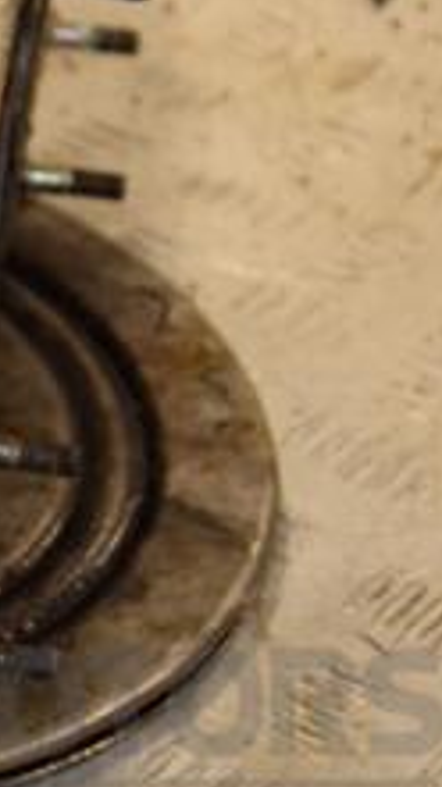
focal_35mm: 205
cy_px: 228
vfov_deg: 10.5
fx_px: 4279
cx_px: -556
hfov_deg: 5.7
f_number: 4.8
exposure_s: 1/160
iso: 800
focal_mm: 48
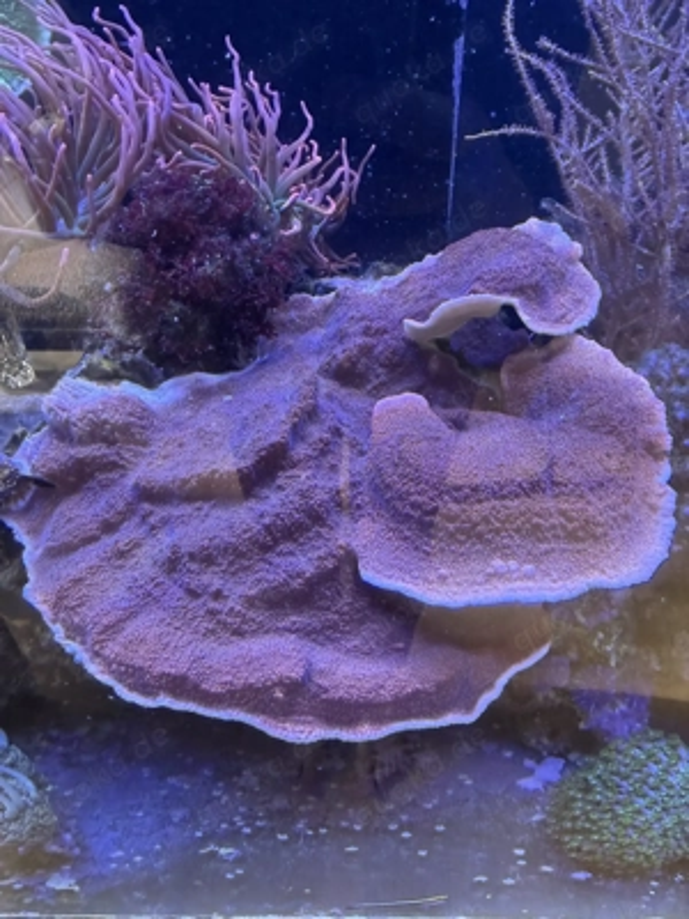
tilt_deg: -37.4
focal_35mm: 24
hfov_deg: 56.8
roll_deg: +0.1
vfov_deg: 71.6
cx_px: 344
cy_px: 460
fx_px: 637
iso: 200
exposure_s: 1/82
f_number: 2.2
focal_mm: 2.22
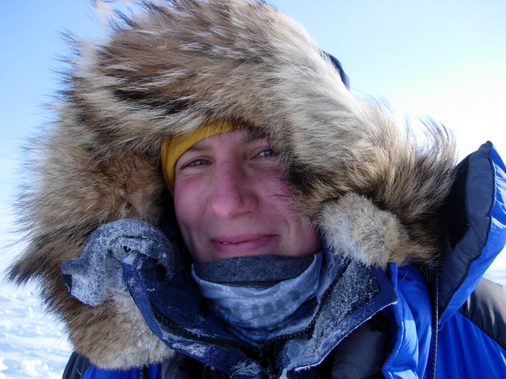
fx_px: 555
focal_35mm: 38
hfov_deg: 49.0
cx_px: 253
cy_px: 190
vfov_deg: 37.7
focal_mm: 7.8
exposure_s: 1/966
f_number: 2.8
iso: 64
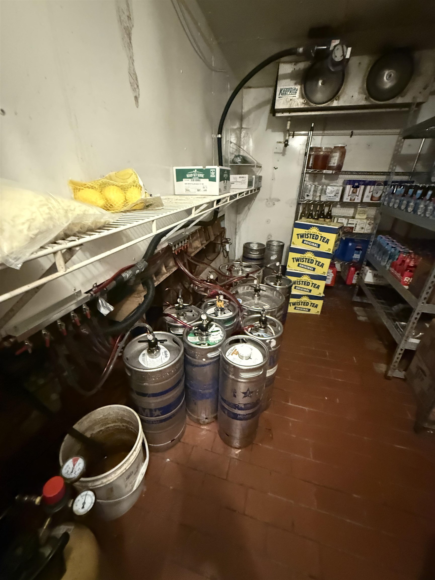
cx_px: 218
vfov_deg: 102.1
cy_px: 290
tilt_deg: -27.4
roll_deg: -1.6
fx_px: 235
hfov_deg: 85.7
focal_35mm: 14
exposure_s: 1/40
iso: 1600
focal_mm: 2.22
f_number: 2.2
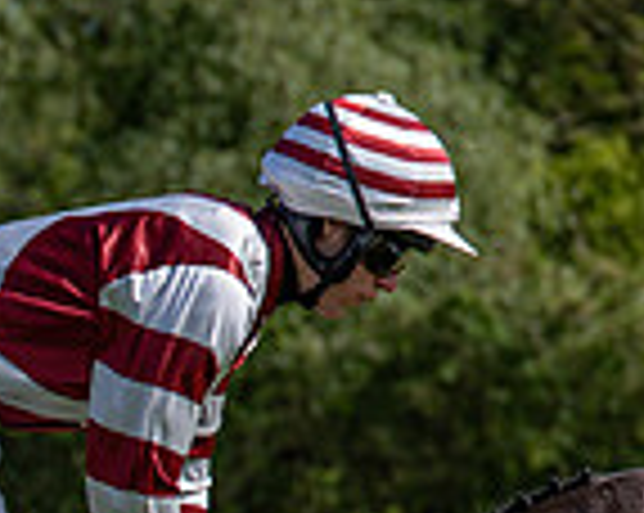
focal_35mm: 466
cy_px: 950
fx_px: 8870
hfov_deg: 4.1
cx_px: -245
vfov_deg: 3.3
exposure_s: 1/2000
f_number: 2.8
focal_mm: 70
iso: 80
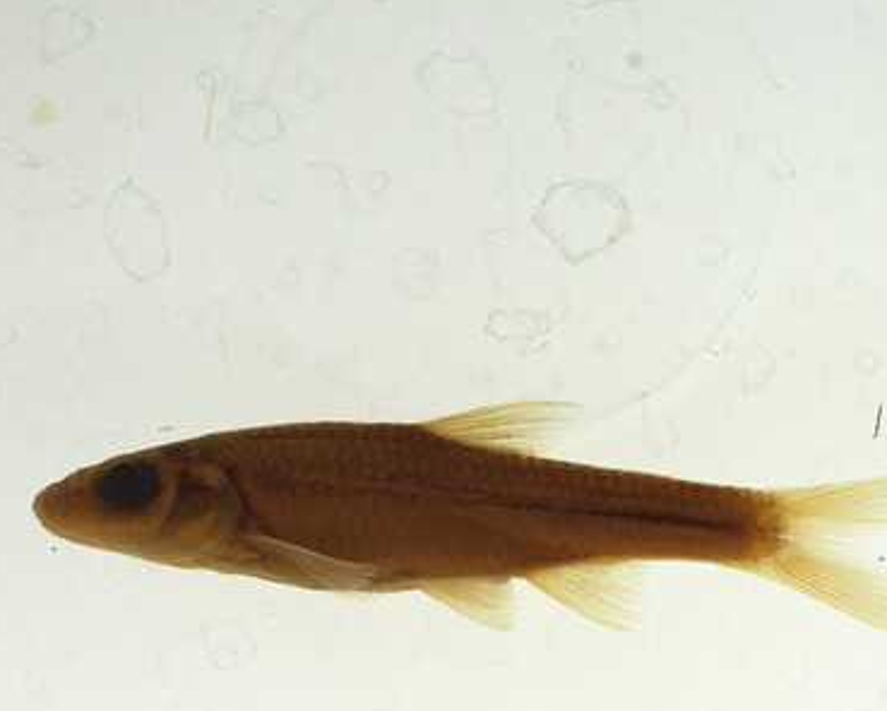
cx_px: 1161
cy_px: 748
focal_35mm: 183
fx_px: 4809
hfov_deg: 10.3
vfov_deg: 8.4
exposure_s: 1/200
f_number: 10
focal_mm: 60
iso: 100
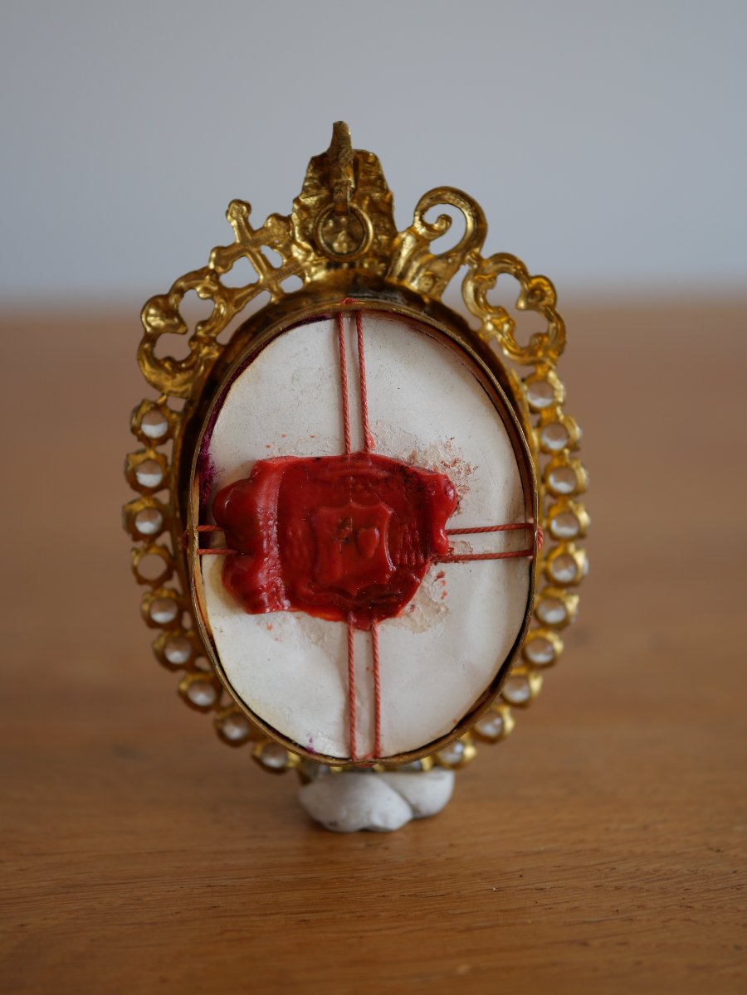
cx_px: 374
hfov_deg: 24.4
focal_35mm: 60
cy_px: 498
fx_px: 1726
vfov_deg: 32.2
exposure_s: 1/60
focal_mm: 30
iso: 200
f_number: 2.8
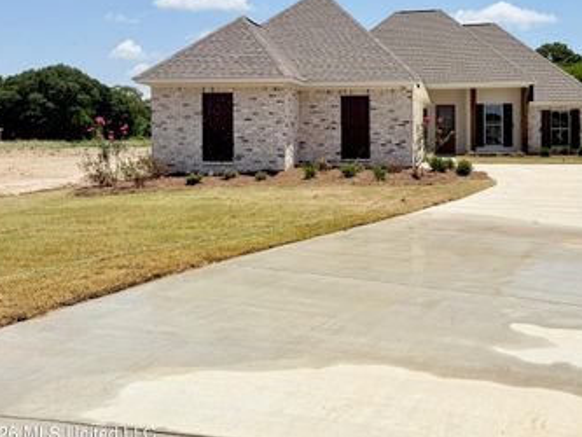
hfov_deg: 50.2
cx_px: 398
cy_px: 135
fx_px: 605
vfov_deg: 39.1
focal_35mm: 36
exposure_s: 1/10309
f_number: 1.78
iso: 80
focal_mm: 6.76
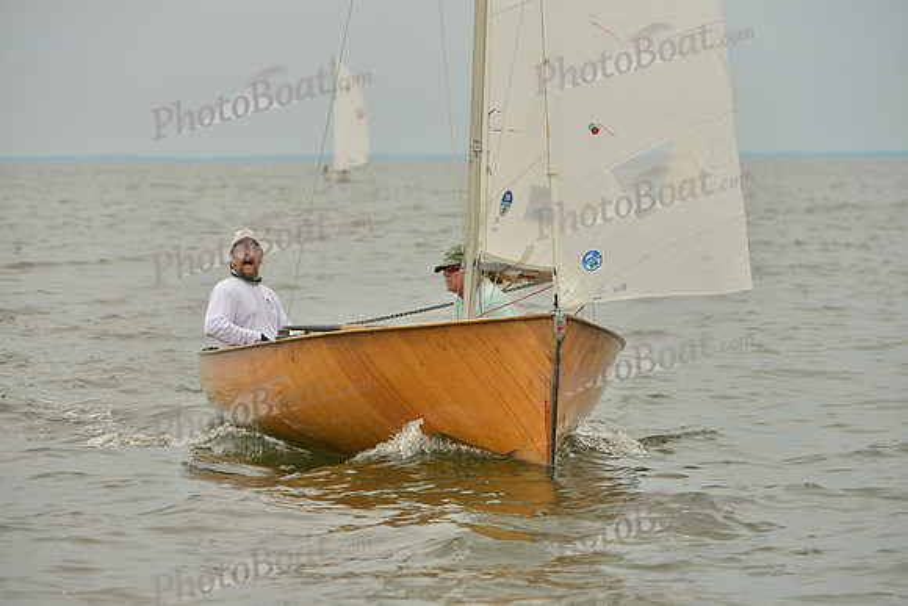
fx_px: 3406
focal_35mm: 135
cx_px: 454
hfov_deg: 15.2
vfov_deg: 10.2
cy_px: 303
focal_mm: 135
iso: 400
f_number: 6.3
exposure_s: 1/2500
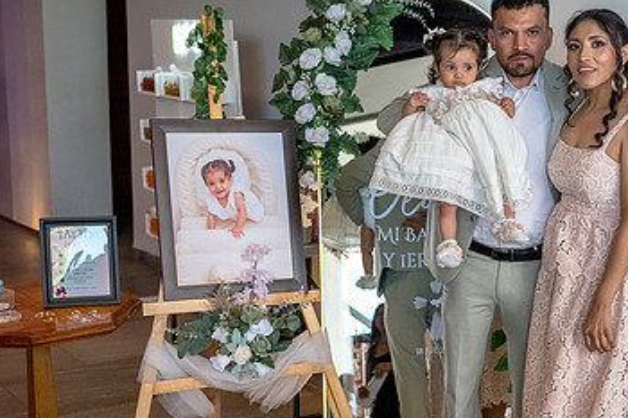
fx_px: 1011
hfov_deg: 34.1
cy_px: 256
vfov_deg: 23.3
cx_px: 438
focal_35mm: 58
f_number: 3.2
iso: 2000
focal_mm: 35
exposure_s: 1/800
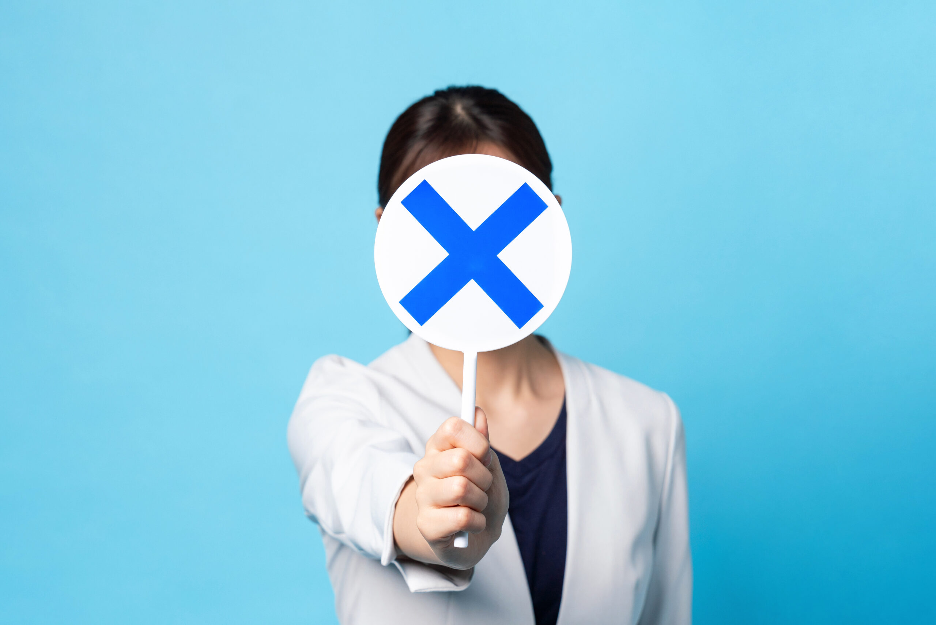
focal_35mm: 79
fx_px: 2054
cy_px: 312
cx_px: 468
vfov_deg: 17.3
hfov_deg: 25.7
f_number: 5
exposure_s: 1/160
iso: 100
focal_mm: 53
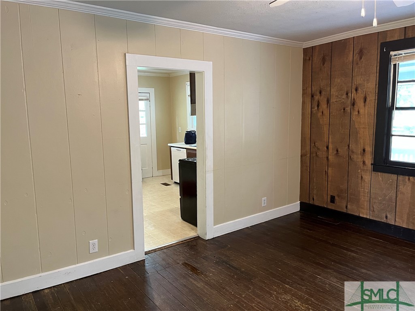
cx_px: 208
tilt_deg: -7.3
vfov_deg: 53.1
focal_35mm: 26
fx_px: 312
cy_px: 156
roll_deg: +1.0
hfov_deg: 67.3
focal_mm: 5.1
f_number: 1.6
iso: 320
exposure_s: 1/60
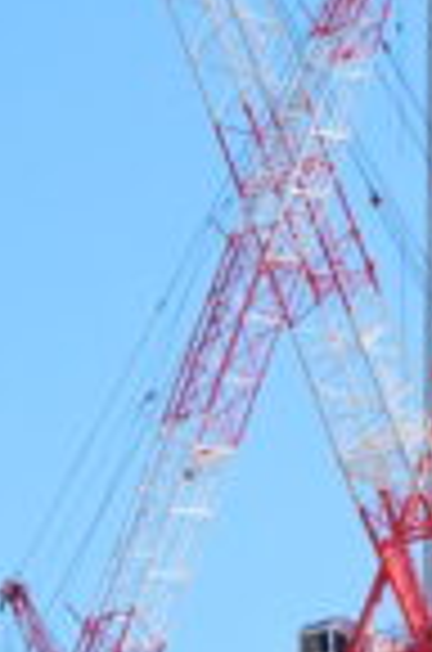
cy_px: 1025
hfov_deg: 3.1
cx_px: 803
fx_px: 7813
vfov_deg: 4.7
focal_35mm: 432
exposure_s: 1/160
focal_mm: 61
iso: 100
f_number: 9
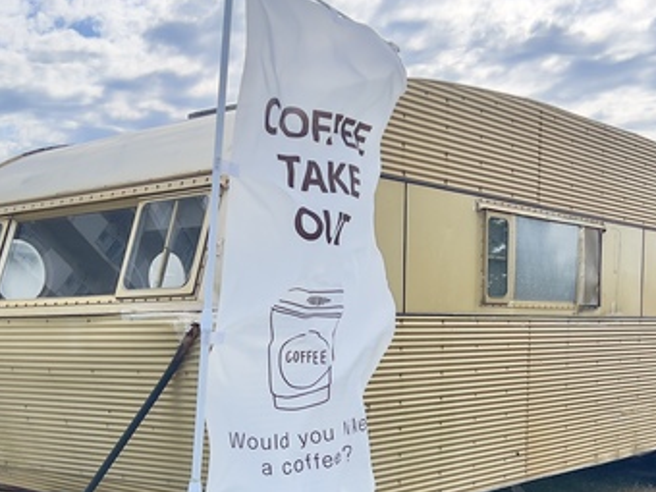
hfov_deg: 36.8
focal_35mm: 52
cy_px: 446
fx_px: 985
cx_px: 313
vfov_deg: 27.0
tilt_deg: -4.1
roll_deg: +0.2
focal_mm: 5.7
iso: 50
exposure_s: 1/2632
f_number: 1.5
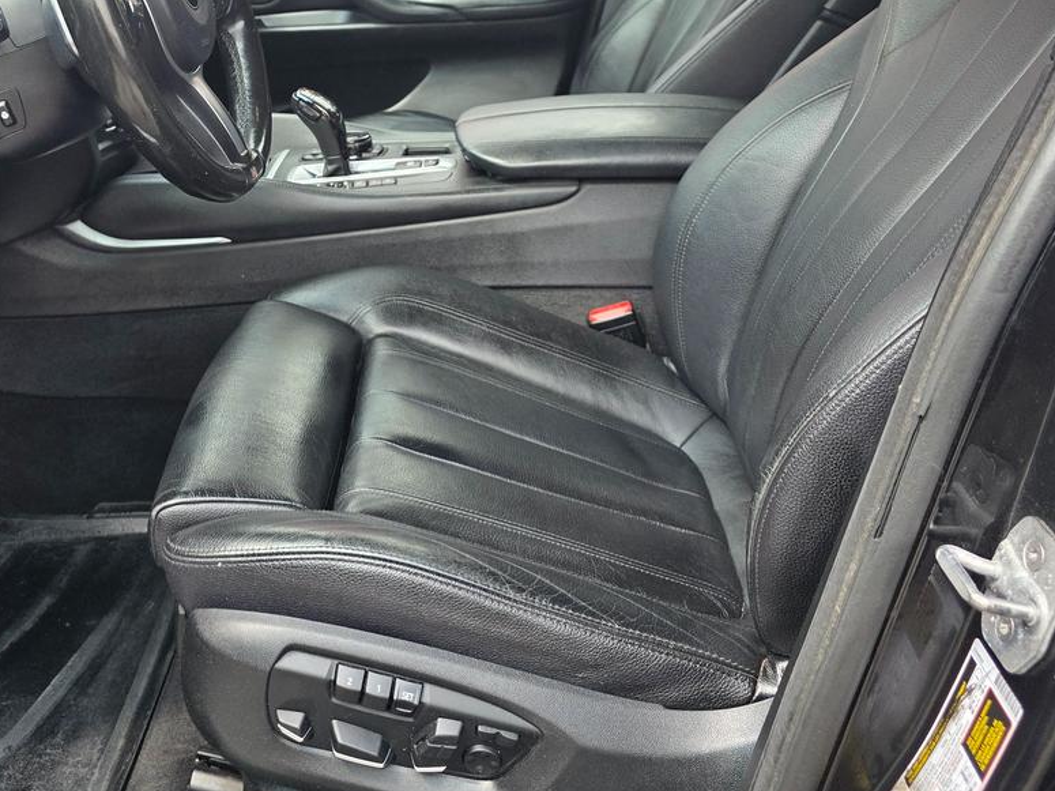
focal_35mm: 38
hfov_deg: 47.6
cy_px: 215
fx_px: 1158
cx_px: 295
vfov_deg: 37.0
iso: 50
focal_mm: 6.3
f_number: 1.7
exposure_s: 1/359
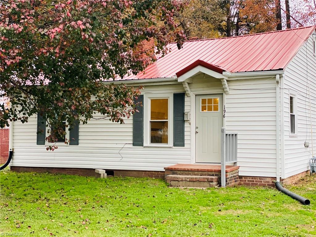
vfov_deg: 28.0
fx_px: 475
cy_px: 118
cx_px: 158
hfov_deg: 36.8
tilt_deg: +3.0
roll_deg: +0.0
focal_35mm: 52
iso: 200
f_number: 2
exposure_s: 1/122
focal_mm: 6
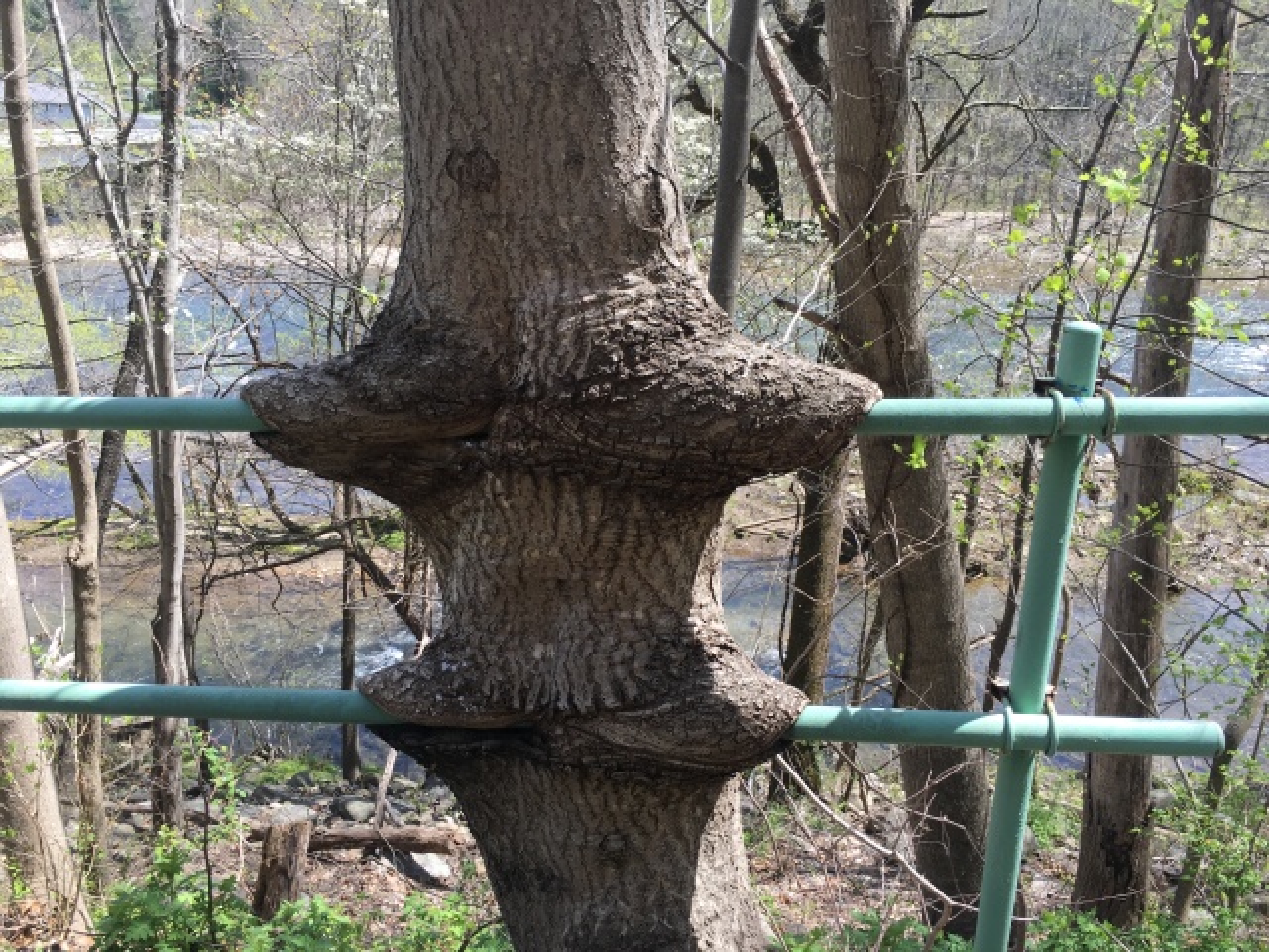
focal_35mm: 29
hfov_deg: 61.7
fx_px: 1063
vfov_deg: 48.2
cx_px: 634
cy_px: 476
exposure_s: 1/388
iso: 25
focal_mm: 4.15
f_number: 2.2
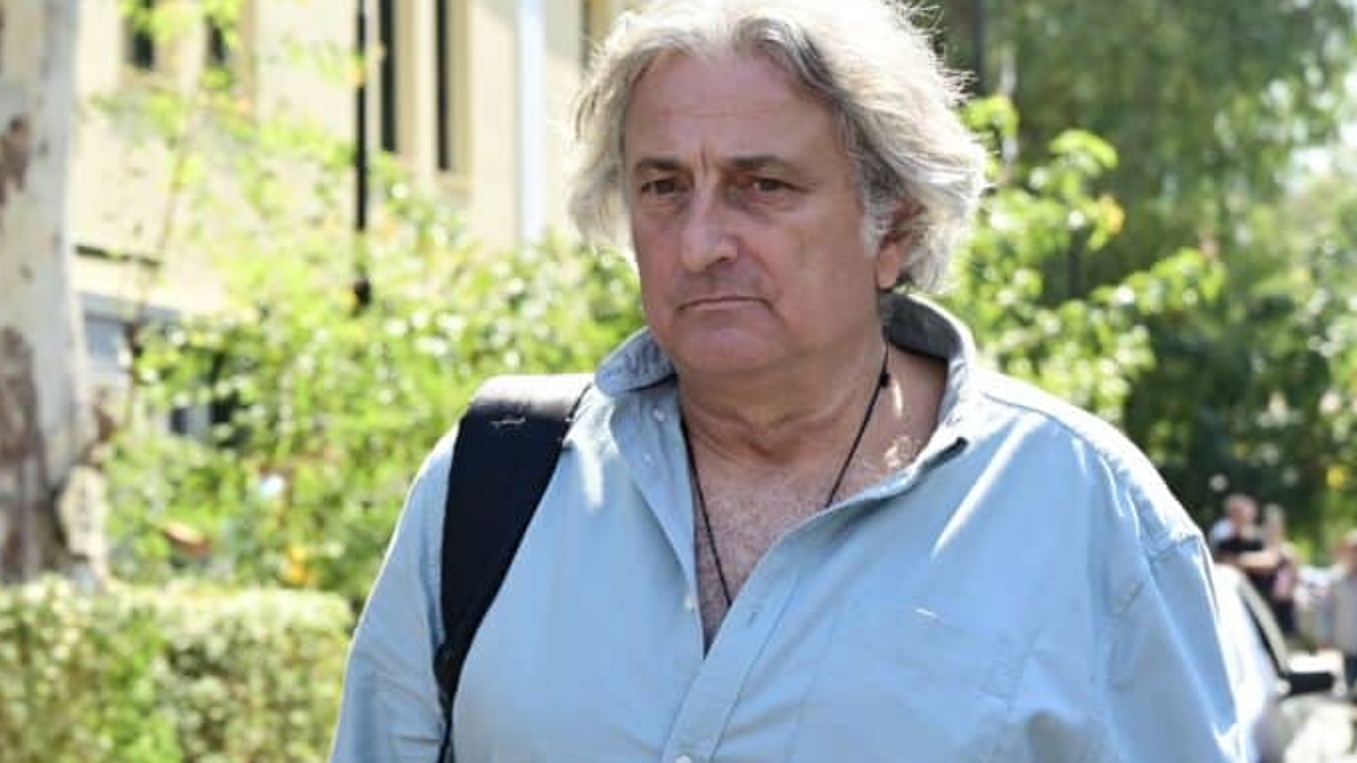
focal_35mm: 159
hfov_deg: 13.5
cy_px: 310
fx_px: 5721
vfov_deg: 7.6
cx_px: 705
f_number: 9
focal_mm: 90
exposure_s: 1/200
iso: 320
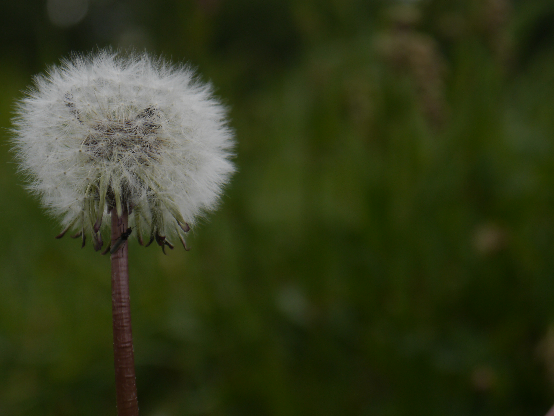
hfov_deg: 17.7
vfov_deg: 13.3
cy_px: 150
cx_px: 208
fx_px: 1777
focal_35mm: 111
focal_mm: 42
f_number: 5.6
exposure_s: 1/500
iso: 160
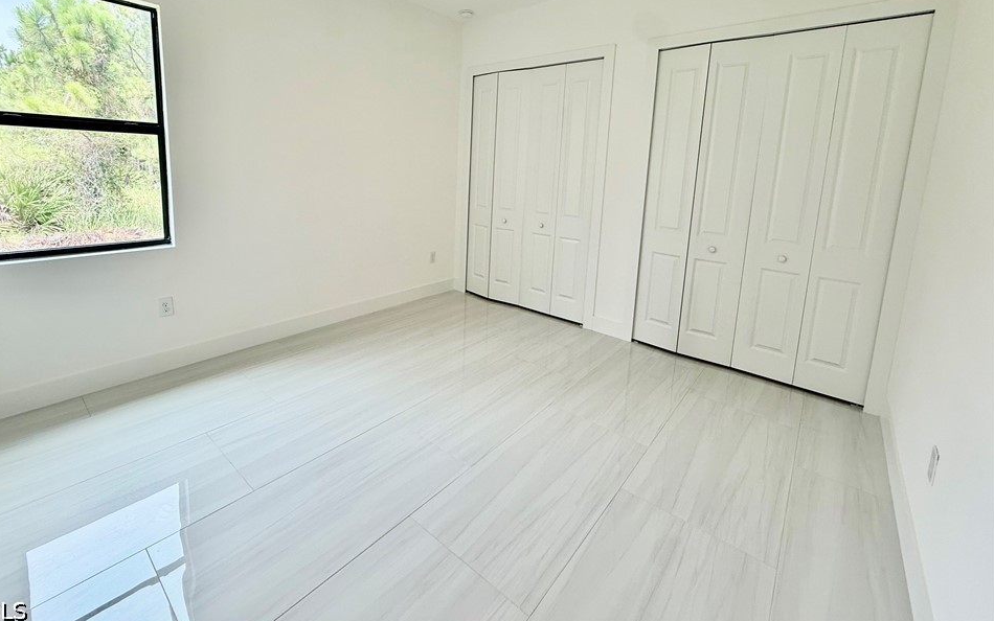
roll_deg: -2.6
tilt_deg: -7.8
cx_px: 464
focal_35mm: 16
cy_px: 227
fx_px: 433
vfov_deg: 69.9
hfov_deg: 97.7
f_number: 2.2
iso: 50
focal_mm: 2.22
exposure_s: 1/120
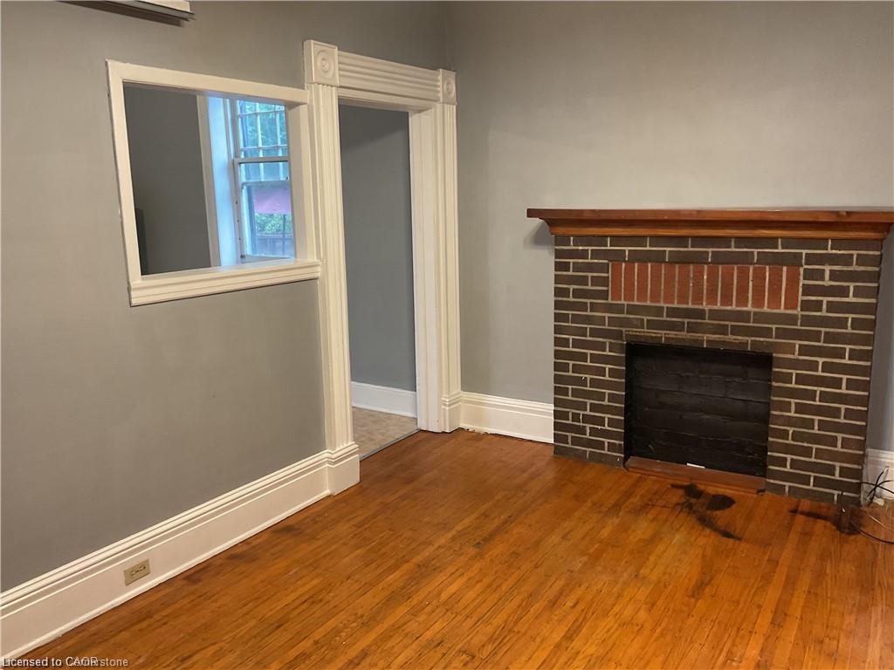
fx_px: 749
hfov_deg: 61.7
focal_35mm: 29
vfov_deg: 48.2
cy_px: 335
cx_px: 447
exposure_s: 1/30
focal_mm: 3
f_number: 1.8
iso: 250
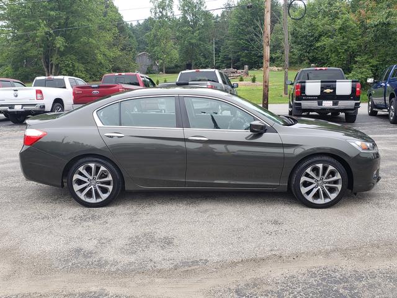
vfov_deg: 53.1
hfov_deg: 67.3
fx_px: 298
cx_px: 198
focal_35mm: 26
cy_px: 149
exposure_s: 1/136
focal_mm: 4.3
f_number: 2.4
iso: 50
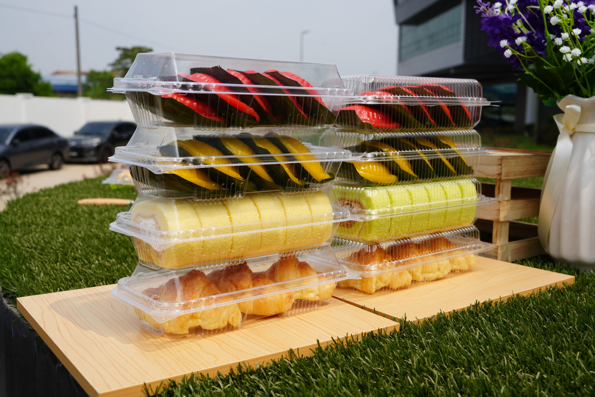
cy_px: 198
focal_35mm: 40
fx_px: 661
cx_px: 298
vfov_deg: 33.4
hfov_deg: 48.5
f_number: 11
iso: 100
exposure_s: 1/200
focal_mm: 40
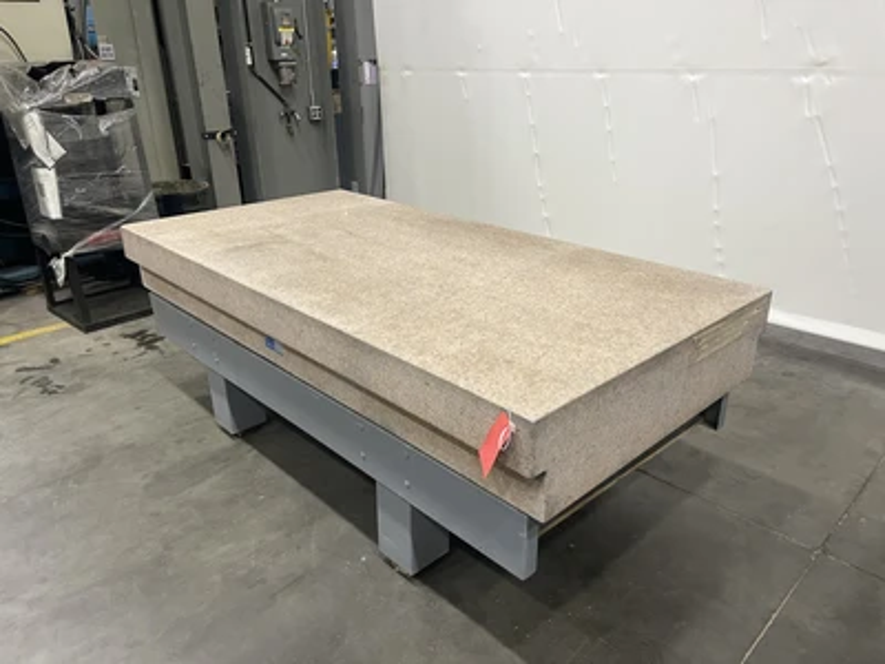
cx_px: 442
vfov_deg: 54.9
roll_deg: +1.6
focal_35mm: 25
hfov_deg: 69.4
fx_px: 639
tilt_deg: -22.7
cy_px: 332
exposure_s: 1/60
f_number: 1.6
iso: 250
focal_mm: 5.1
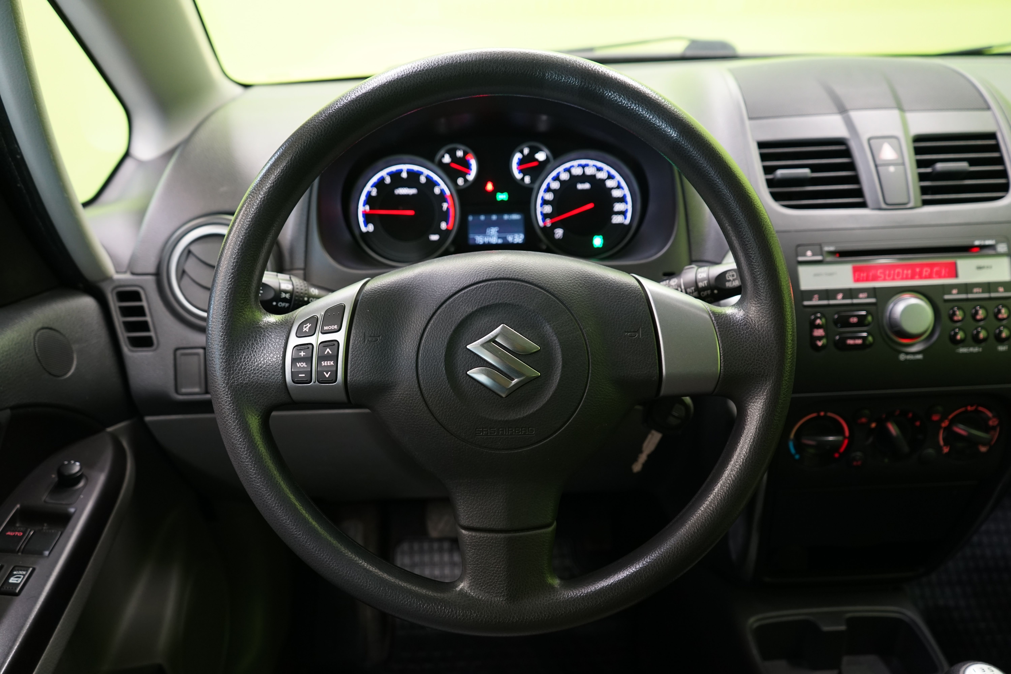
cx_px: 506
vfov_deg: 46.4
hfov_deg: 65.5
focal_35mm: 28
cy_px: 337
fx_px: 786
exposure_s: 1/10
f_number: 4.5
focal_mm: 28
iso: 800
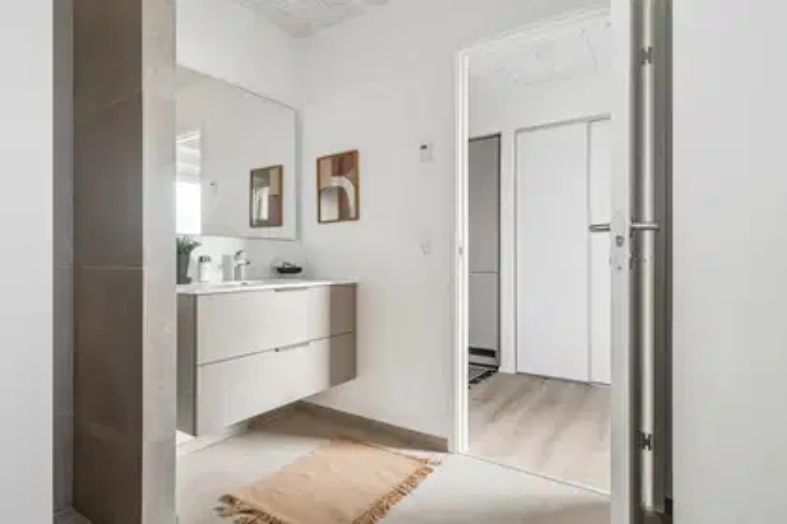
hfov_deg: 90.0
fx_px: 393
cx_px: 394
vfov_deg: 67.4
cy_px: 262
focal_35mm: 18
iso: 400
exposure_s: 1/200
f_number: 8
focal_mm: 18
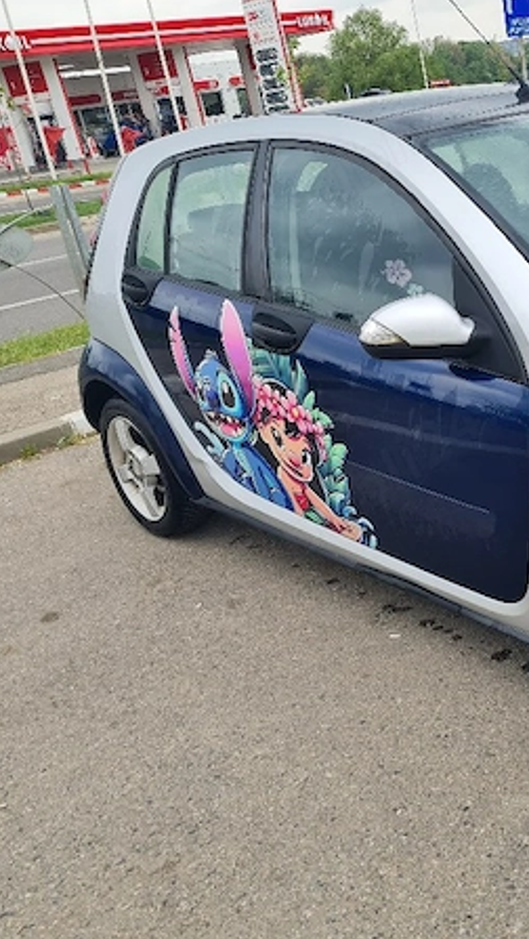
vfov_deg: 52.8
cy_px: 468
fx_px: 946
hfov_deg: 29.6
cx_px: 500
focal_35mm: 38
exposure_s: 1/909
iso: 50
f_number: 1.8
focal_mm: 5.4
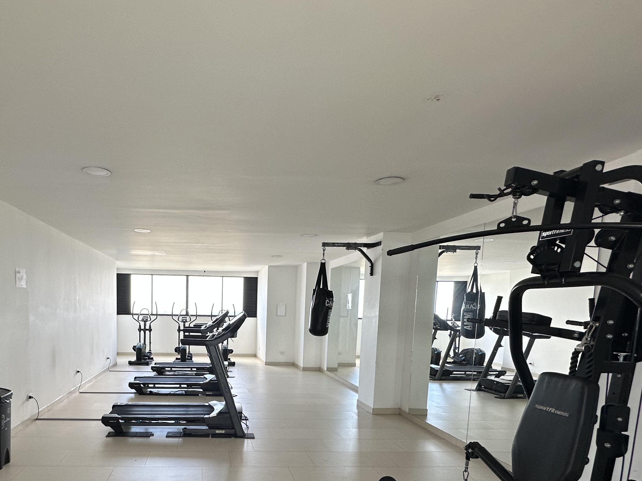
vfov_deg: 58.6
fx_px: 408
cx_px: 218
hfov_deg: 74.2
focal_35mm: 22
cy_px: 348
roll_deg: -2.0
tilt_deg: -5.3
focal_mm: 2.22
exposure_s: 1/99
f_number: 2.2
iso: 64
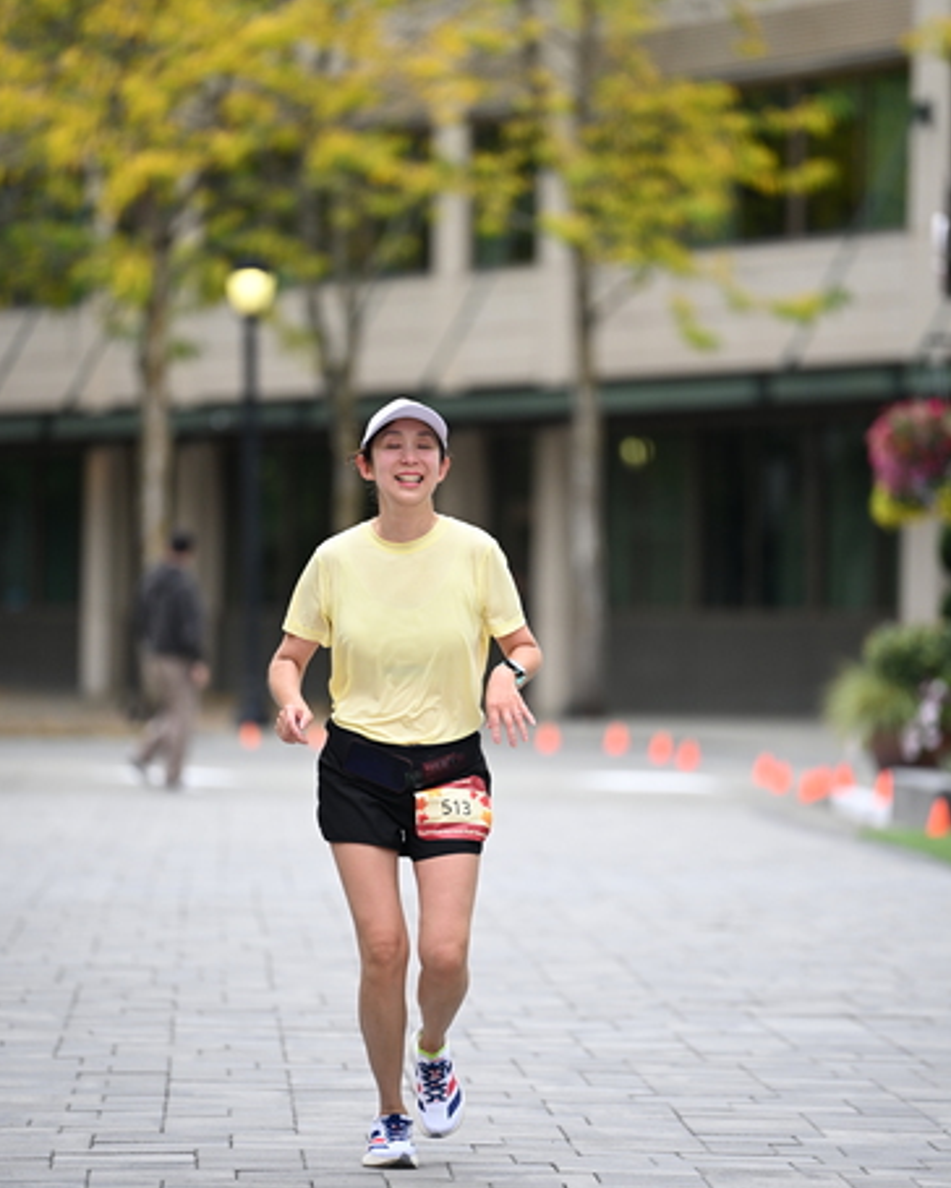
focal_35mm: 227
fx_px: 7986
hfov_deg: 6.8
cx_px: 474
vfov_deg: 8.5
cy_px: 648
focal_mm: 200
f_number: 2.8
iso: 640
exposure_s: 1/2000
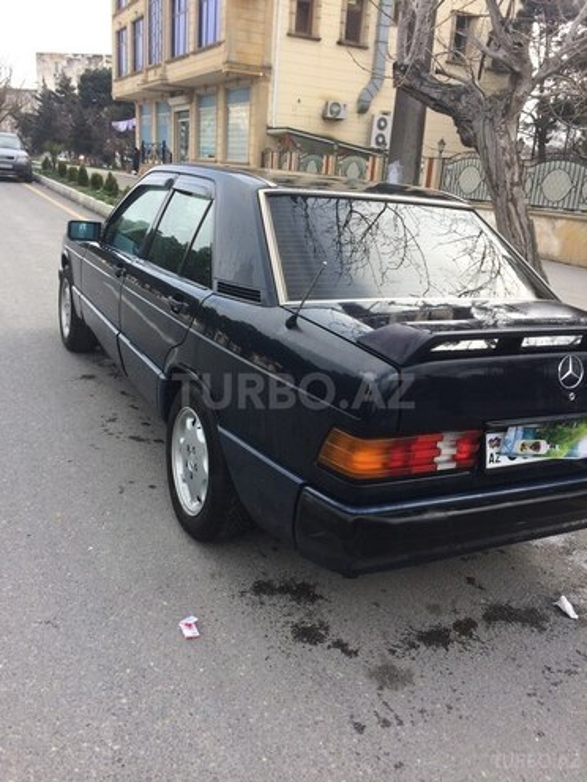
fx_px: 656
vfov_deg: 61.7
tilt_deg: -18.8
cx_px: 294
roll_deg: -4.7
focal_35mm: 29
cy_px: 391
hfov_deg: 48.2
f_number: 2.2
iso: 32
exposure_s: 1/427
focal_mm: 4.15
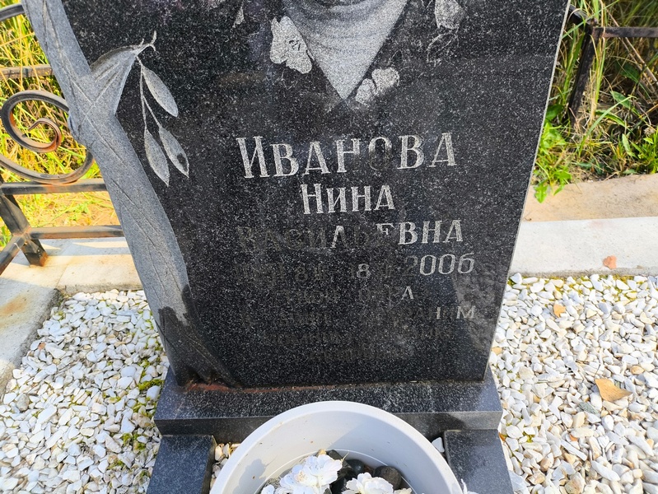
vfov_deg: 54.9
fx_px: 475
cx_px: 329
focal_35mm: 25
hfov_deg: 69.4
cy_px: 247
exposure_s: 1/181
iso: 50
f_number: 1.7
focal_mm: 4.71
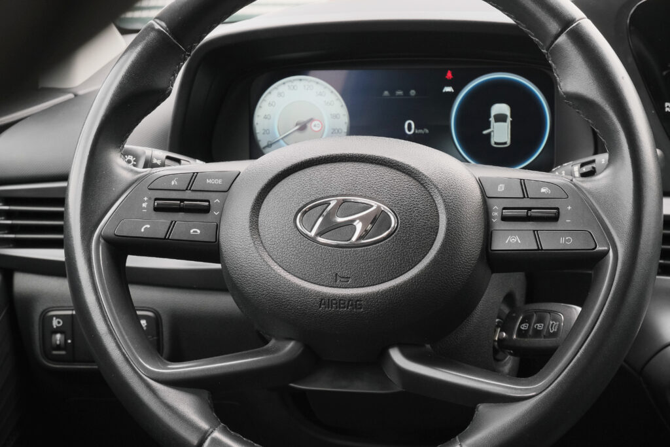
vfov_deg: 20.0
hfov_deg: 29.7
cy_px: 224
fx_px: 1266
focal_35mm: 68
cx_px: 335
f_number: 9
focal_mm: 45
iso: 2000
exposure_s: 1/100
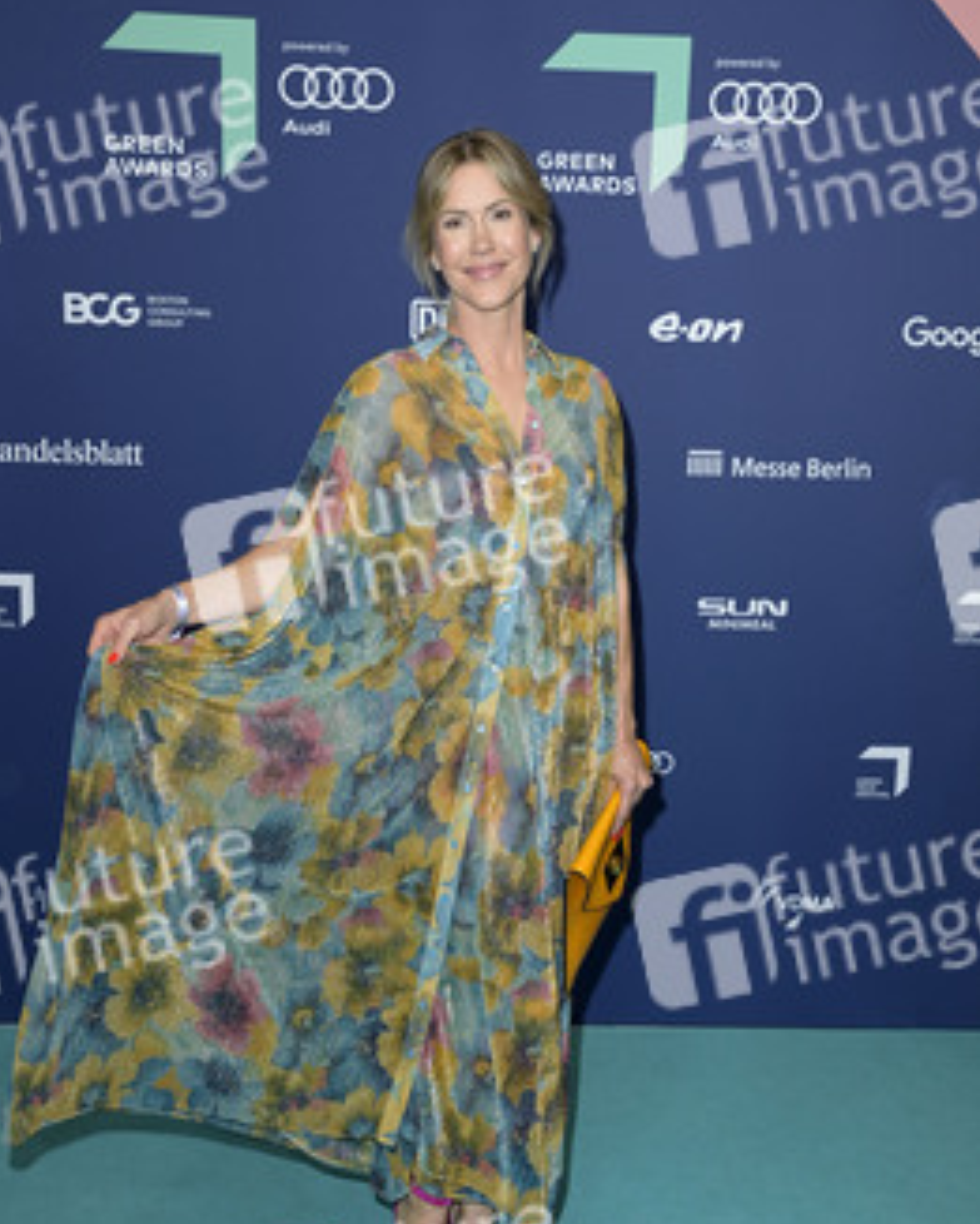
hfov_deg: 32.8
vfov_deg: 40.2
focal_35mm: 46
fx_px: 1667
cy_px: 732
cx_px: 484
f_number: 5.6
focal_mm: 40
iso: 800
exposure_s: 1/250
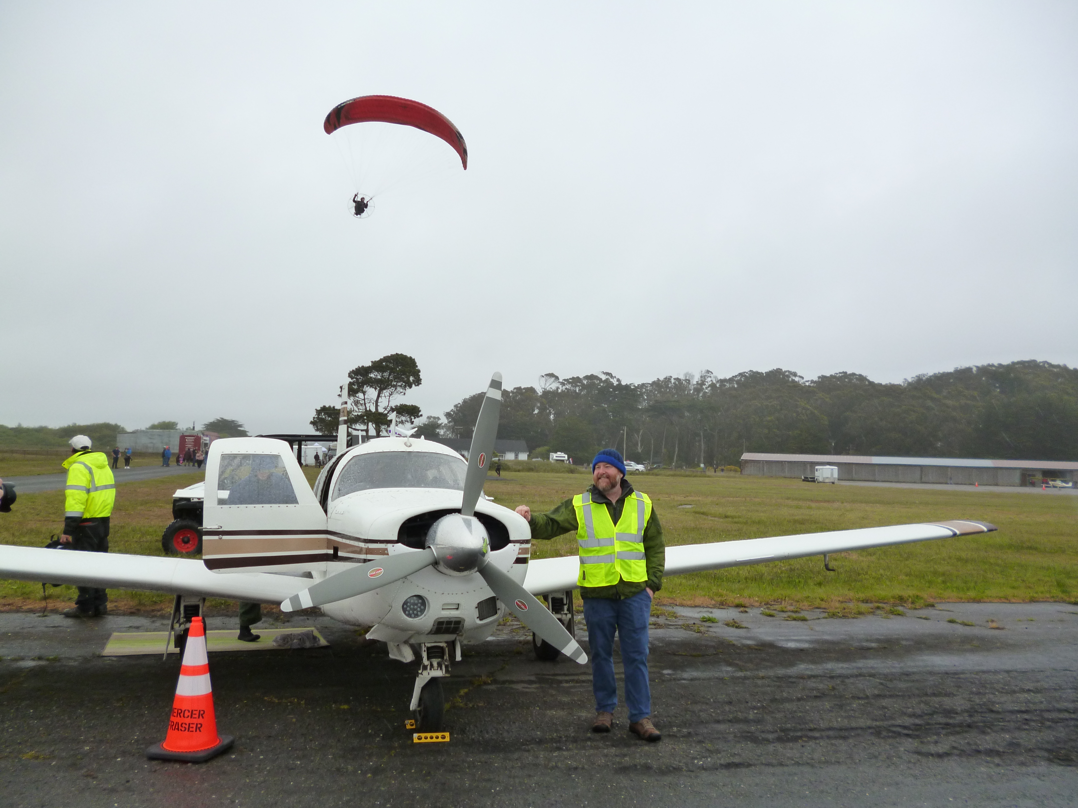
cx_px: 539
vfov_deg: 49.7
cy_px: 404
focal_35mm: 28
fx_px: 872
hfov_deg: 63.4
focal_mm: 5
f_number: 3.1
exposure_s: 1/320
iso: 160
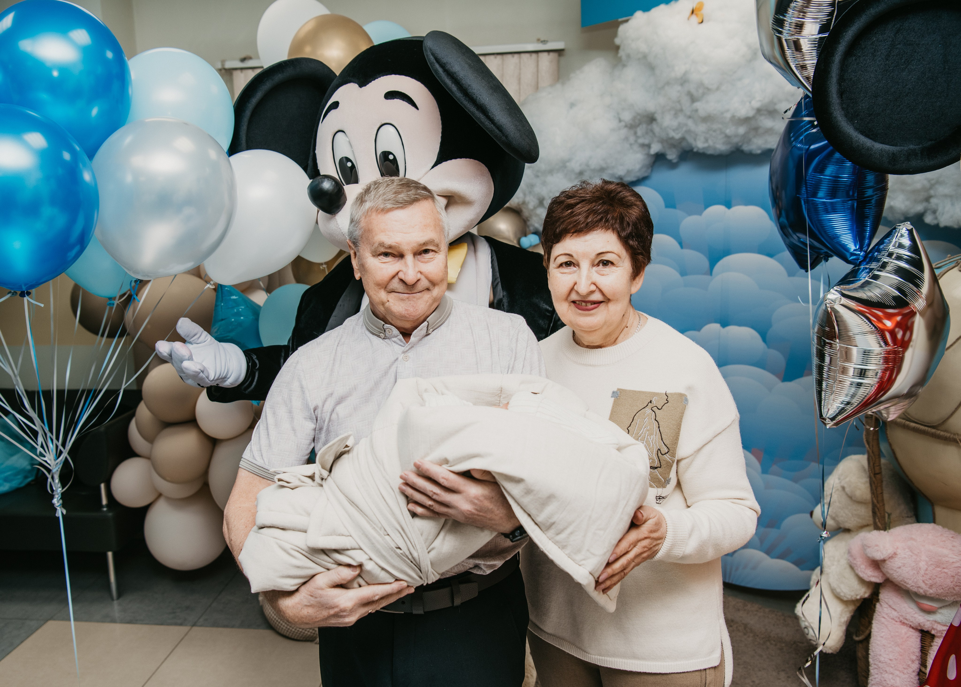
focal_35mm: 30
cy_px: 350
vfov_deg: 45.6
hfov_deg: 60.8
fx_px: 817
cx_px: 436
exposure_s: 1/160
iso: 160
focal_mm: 28
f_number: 4
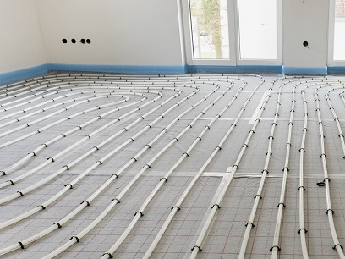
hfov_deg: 47.3
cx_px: 296
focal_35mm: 36
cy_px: 122
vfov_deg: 39.6
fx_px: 359
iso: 1000
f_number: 9
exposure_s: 1/100
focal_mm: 17
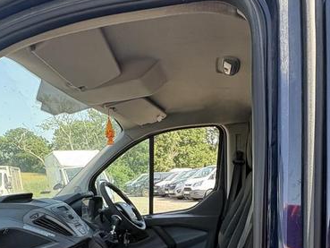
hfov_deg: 53.8
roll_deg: -5.5
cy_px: 272
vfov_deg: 35.7
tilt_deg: -12.2
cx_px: 188
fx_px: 324
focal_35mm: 34
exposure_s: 1/140
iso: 64
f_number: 2.2
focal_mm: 2.22
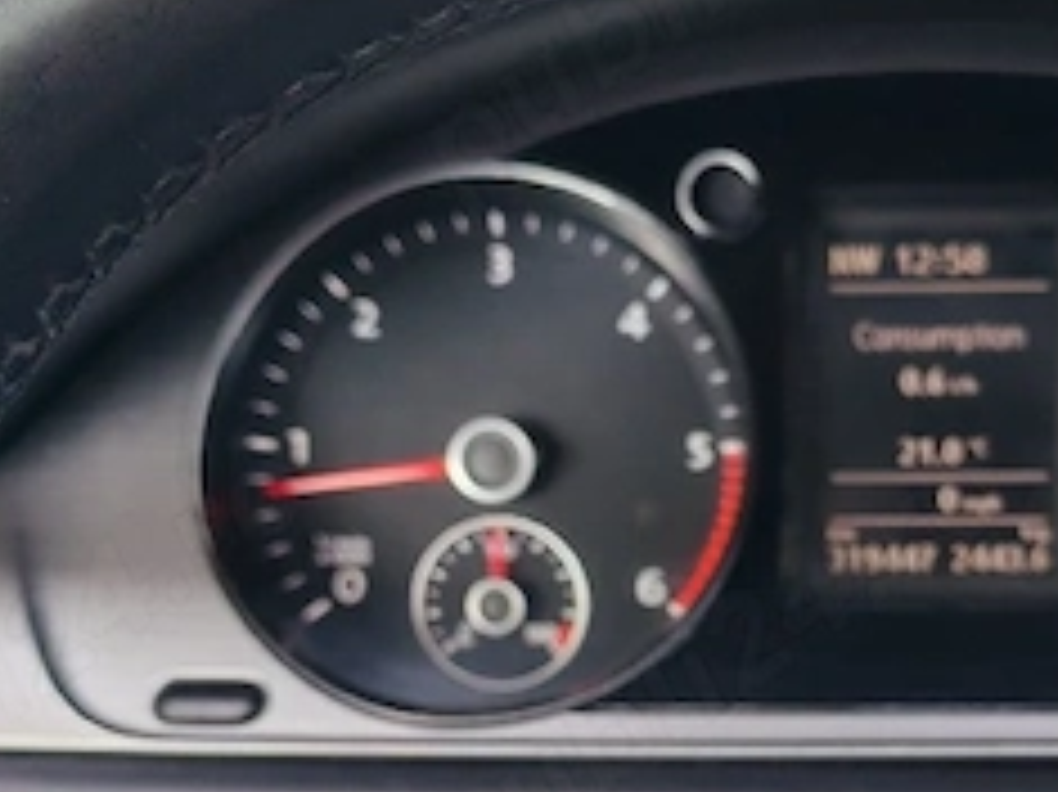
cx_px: 891
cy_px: 693
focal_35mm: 69
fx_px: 2108
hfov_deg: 27.4
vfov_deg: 20.9
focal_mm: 5.52
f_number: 1.95
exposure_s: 1/132
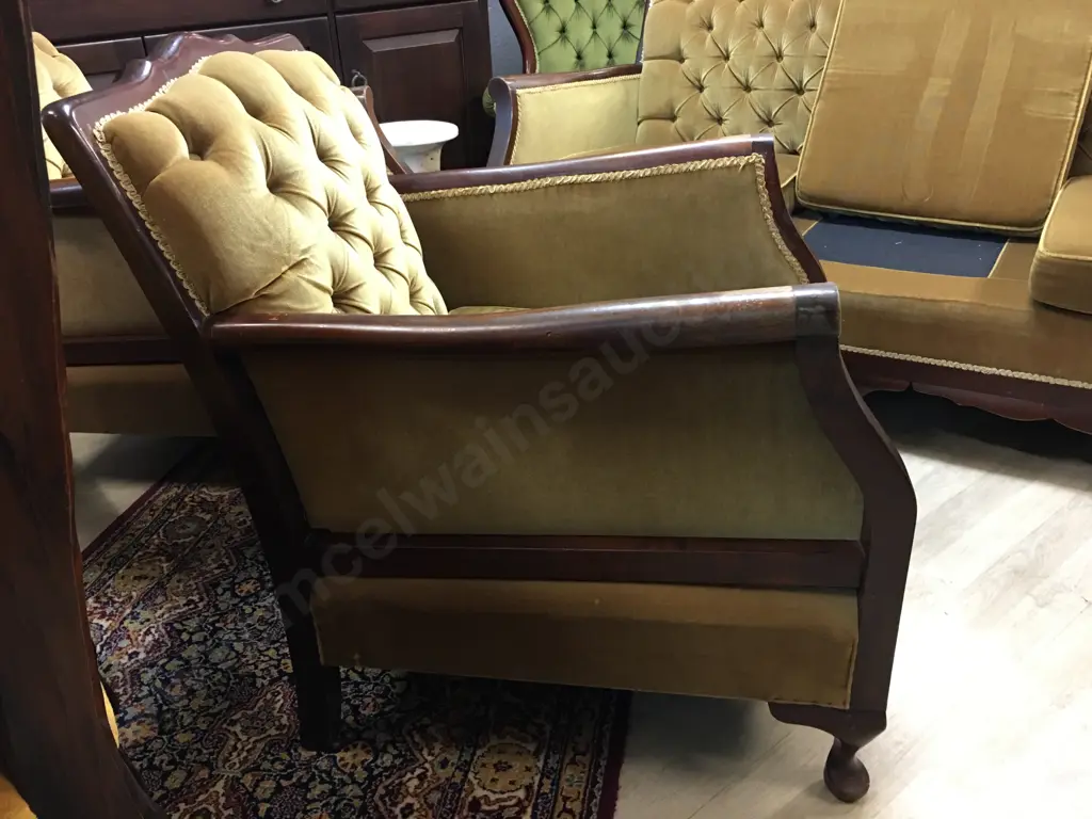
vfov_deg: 48.2
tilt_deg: -25.8
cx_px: 546
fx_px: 915
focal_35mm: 29
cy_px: 410
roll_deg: +2.9
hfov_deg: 61.7
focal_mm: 4.15
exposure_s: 1/10
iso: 80
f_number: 2.2
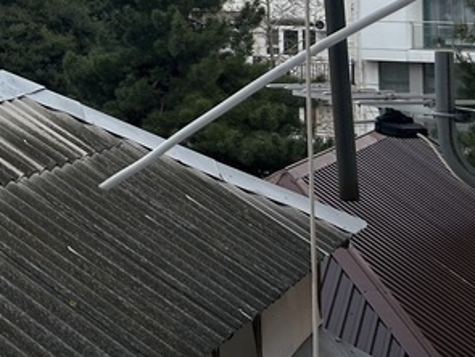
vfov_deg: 16.0
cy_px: -95
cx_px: -192
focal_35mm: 88
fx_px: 1209
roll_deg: +0.6
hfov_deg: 19.9
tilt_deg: +2.2
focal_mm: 5.7
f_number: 1.5
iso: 50
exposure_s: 1/1531
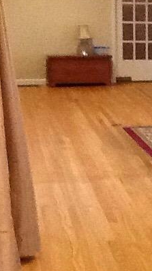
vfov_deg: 18.5
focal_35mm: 116
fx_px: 832
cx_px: 309
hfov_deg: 9.7
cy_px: 118
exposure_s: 1/30
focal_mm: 2.03
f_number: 2.4
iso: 200
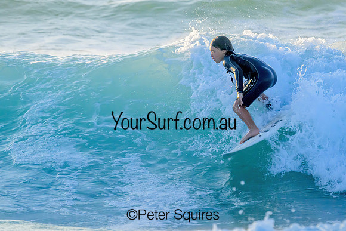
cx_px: 216
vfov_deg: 2.0
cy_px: 88
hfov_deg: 3.0
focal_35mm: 694
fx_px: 6675
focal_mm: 510
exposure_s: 1/1600
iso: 1600
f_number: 10
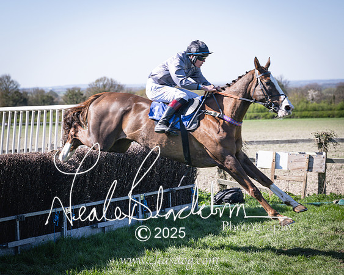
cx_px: 103
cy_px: 142
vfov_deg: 15.3
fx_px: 1020
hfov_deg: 19.1
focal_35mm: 100
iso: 200
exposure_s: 1/1600
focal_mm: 70
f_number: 4
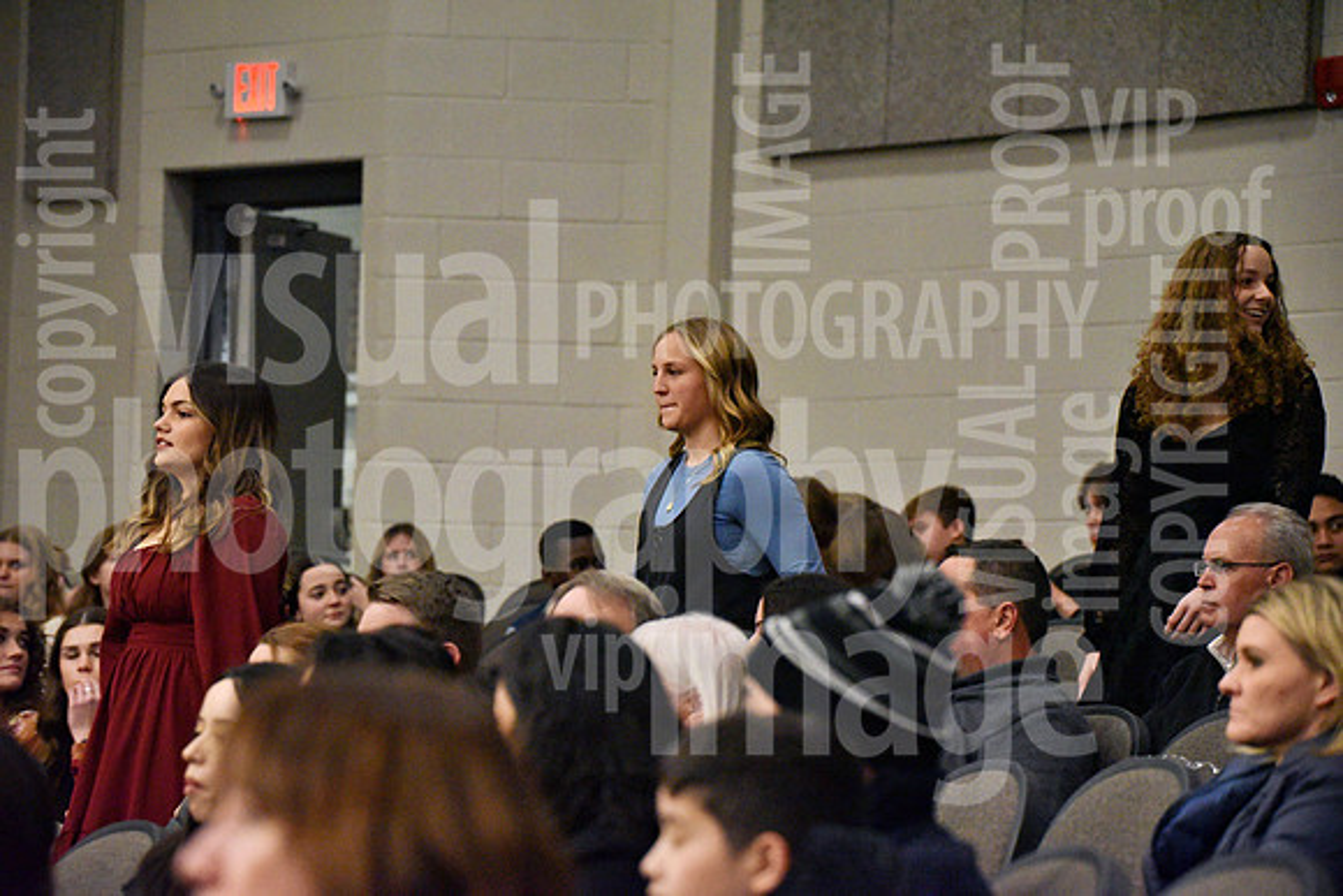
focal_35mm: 170
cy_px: 448
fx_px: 6343
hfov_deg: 12.1
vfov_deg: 8.1
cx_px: 672
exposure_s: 1/320
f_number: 5.6
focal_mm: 170
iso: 12800
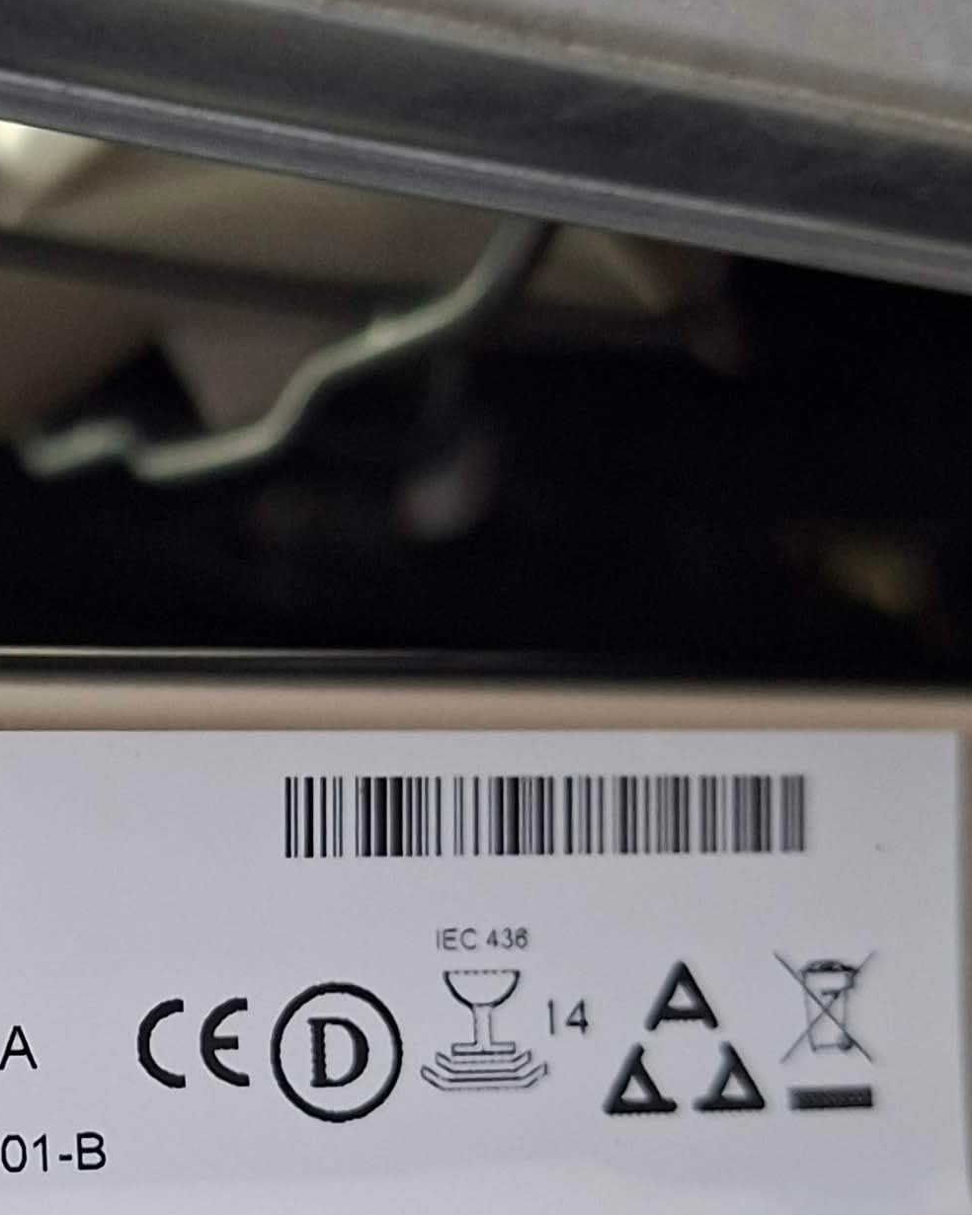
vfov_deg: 25.9
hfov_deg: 20.0
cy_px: 787
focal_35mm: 73
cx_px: -121
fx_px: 2625
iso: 400
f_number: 1.8
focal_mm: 5.54
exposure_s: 1/25
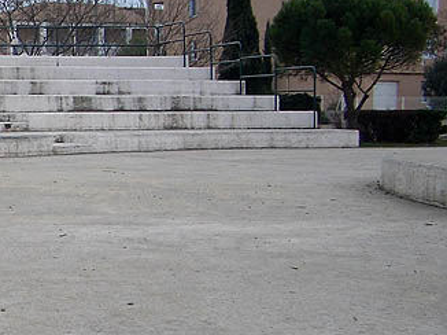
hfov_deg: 21.1
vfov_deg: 17.1
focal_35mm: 86
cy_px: 243
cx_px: -100
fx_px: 1110
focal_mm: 5.8
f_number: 2.6
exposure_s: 1/640
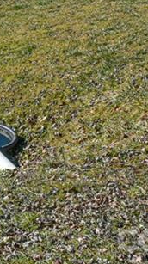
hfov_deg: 13.4
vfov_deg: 24.0
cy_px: -14
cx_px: -82
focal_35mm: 84
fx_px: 588
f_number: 10
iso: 800
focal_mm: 24
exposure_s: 1/400
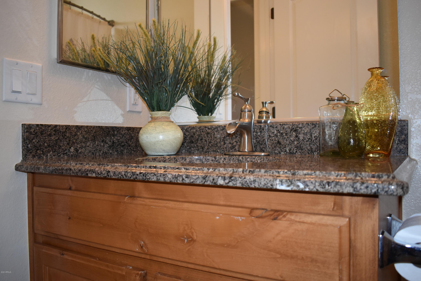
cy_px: 140
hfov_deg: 61.9
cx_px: 210
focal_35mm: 30
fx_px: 351
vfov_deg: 43.6
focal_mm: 20
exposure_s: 1/125
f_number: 3.8
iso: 1000
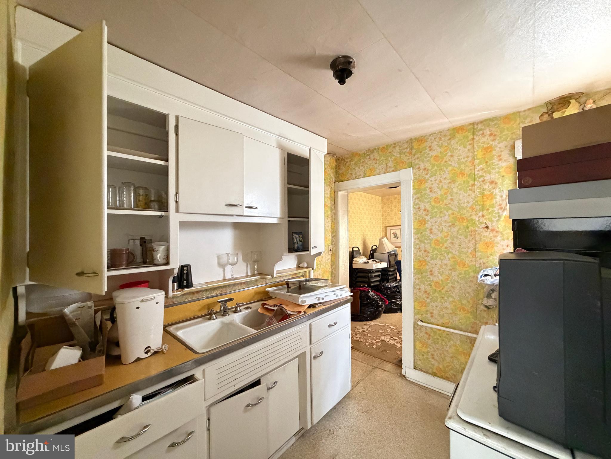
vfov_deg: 85.7
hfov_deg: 102.1
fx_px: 247
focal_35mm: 14
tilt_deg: +1.2
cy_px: 230
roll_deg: +0.1
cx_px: 306
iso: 1000
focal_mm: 2.22
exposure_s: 1/60
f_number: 2.2
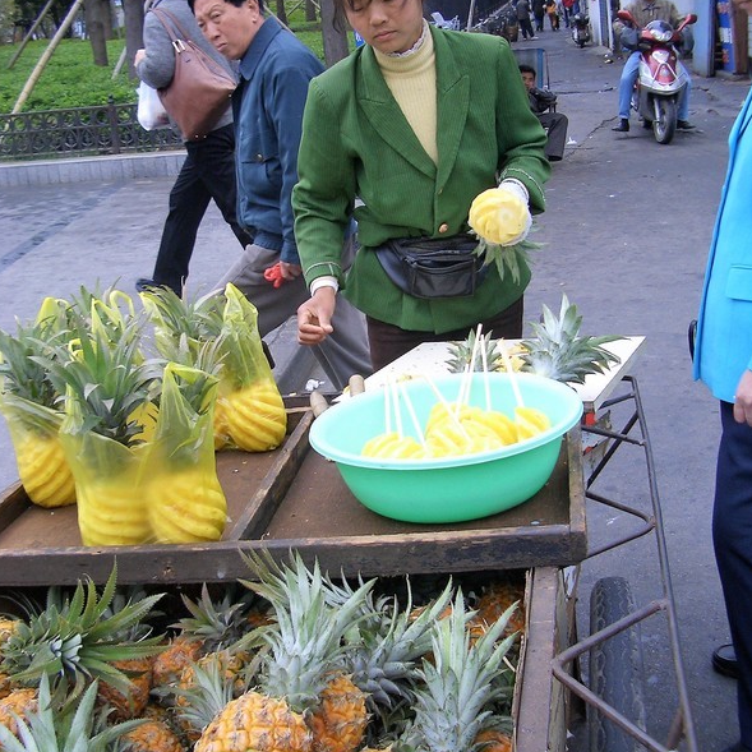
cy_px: 335
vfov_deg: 40.0
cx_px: 377
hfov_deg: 40.0
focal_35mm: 42
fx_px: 1032
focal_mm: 5.8
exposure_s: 1/200
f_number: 2.6
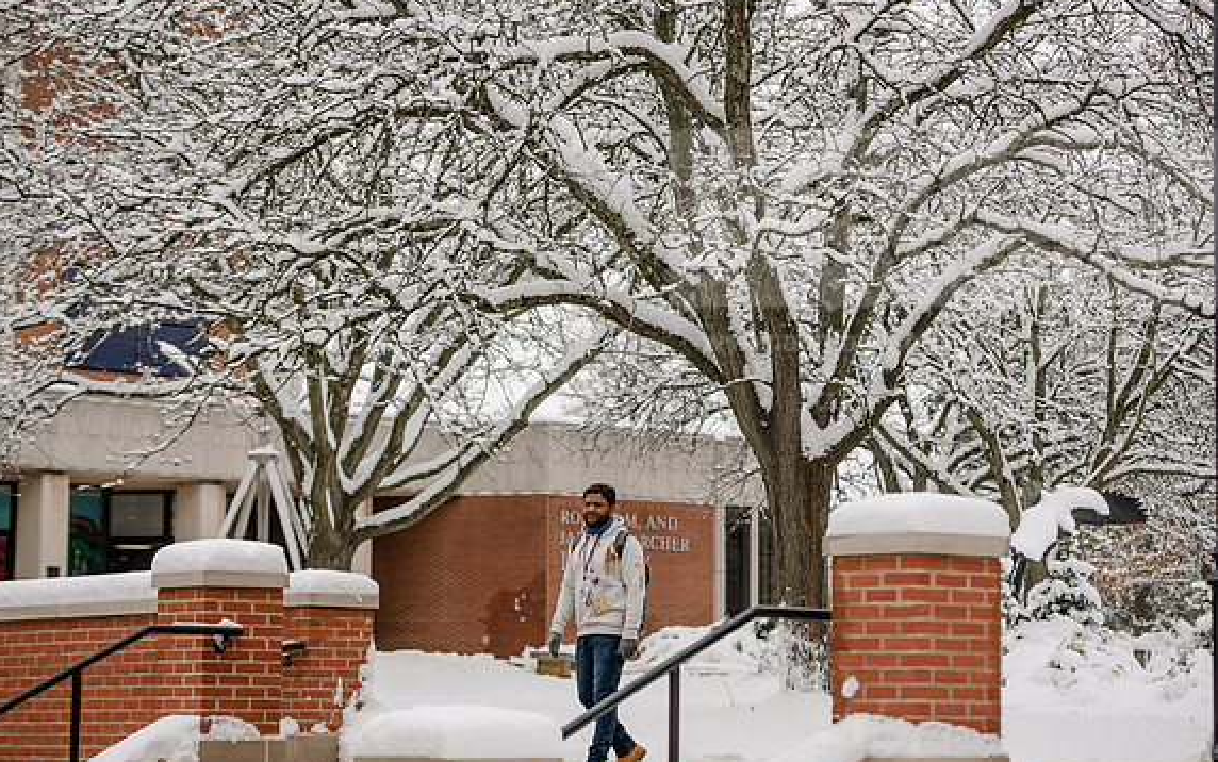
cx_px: 605
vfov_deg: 14.1
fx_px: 3088
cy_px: 386
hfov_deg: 22.3
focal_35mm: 93
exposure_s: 1/400
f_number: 3.5
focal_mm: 90
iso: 64
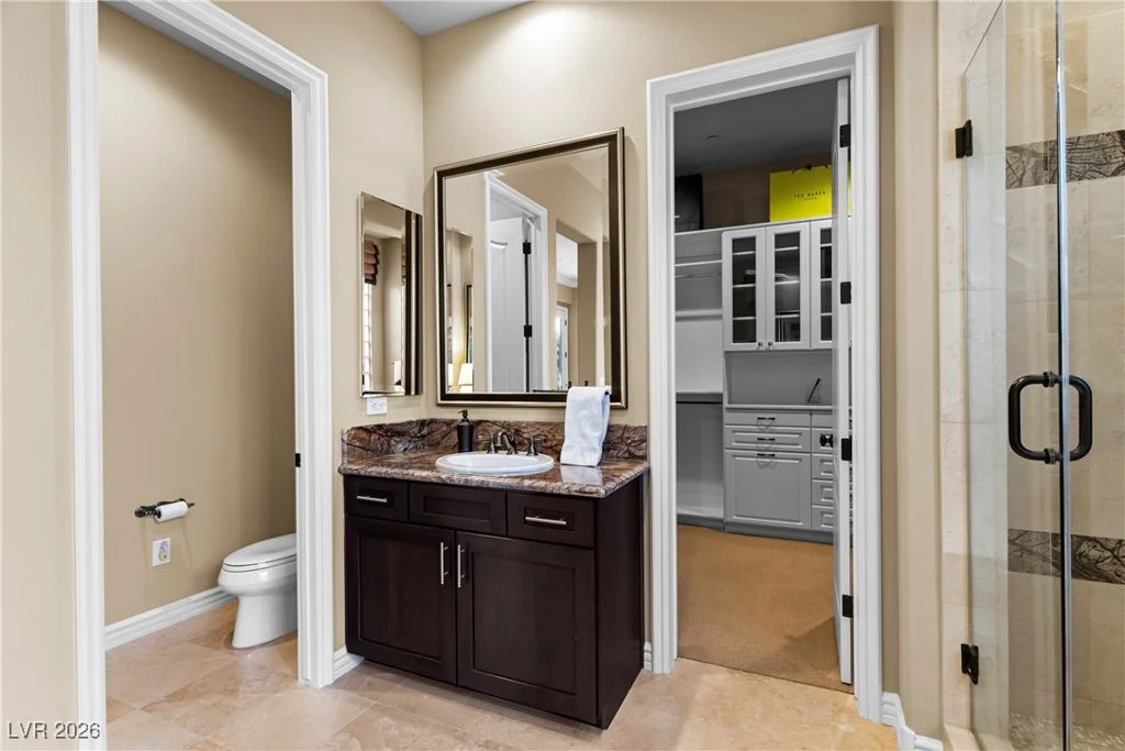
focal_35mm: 17
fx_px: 531
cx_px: 562
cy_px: 376
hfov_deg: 93.3
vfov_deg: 70.5
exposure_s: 1/3
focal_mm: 17
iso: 400
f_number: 8
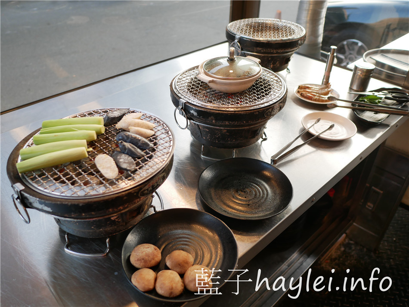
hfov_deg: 60.0
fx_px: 355
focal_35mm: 30
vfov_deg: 46.8
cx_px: 204
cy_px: 154
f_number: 2
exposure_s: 1/125
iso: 200
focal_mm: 15
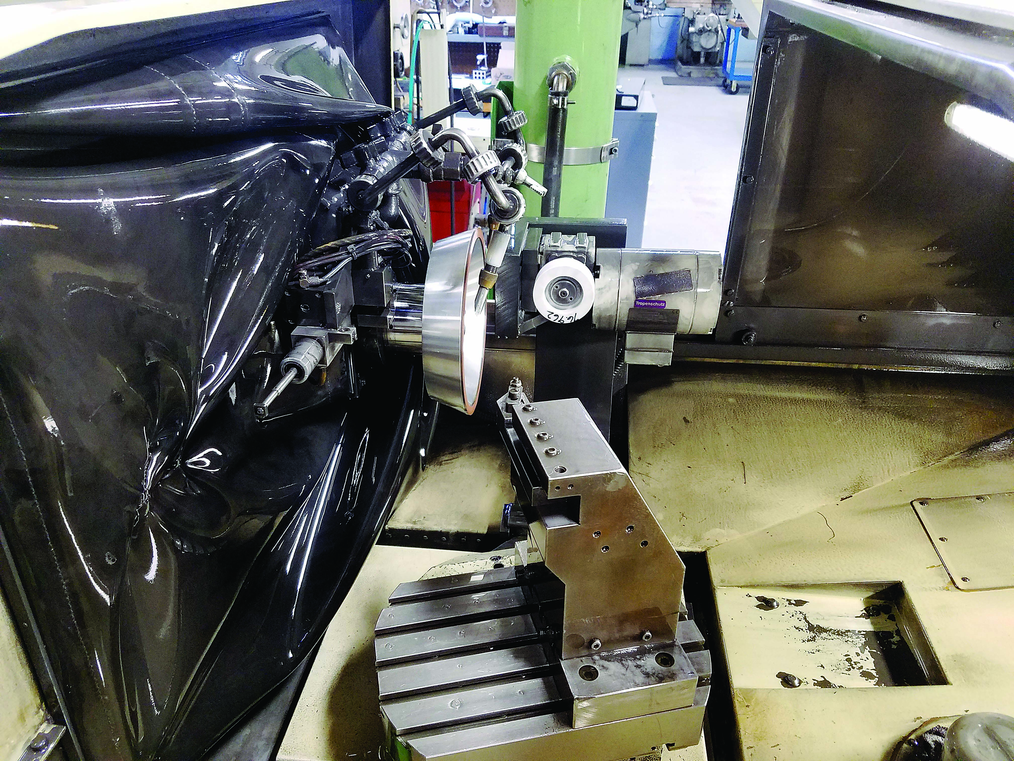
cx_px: 507
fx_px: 762
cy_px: 380
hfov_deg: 67.3
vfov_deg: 53.1
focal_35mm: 26
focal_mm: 4.2
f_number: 1.7
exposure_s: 1/24
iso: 250
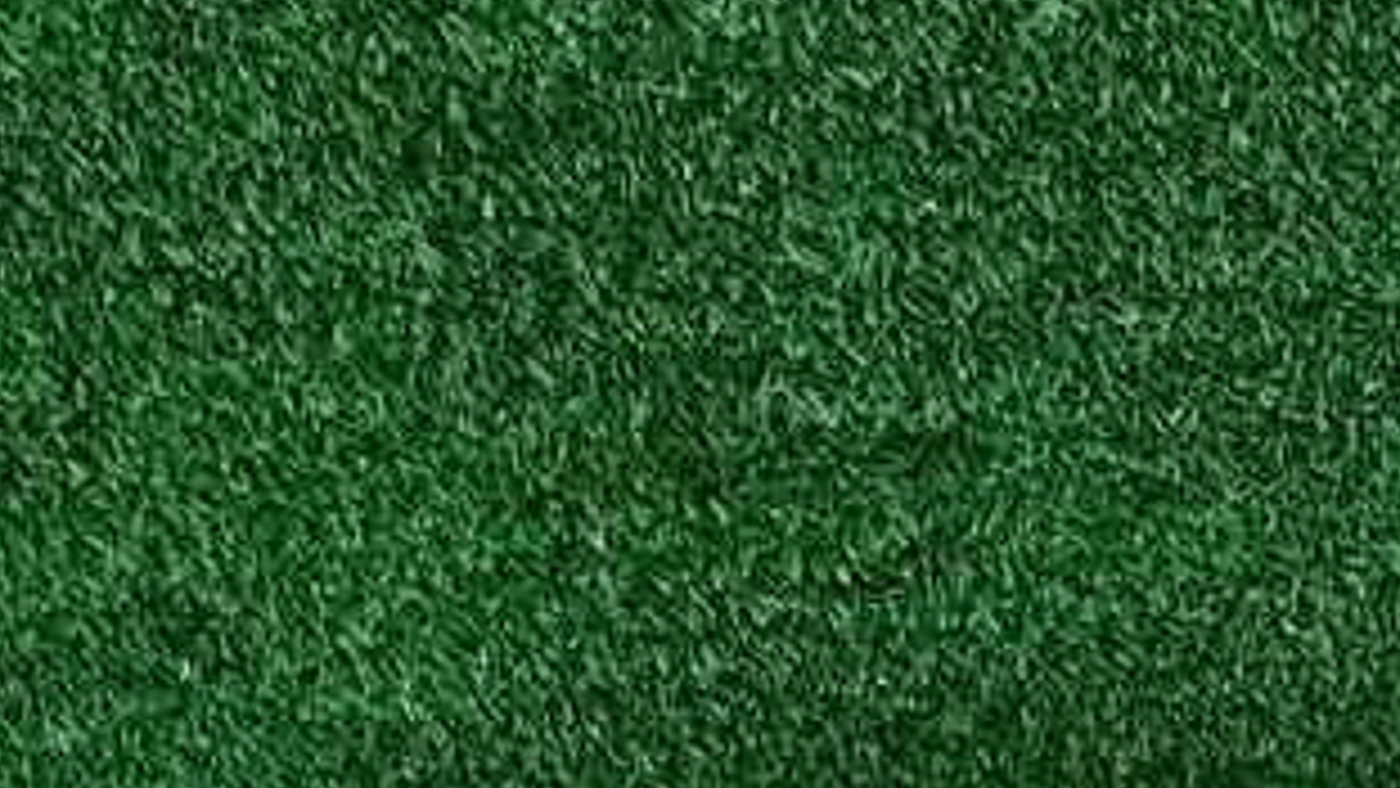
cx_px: 2561
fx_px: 4863
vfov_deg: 8.2
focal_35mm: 131
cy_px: 2143
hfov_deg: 14.3
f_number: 1.8
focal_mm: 5.4
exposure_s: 1/50
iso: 134
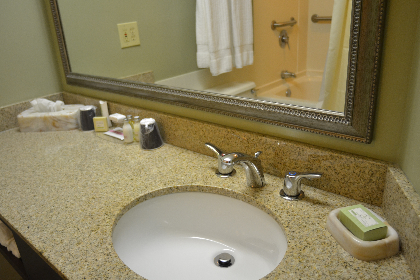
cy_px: 140
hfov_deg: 61.9
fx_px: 350
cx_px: 210
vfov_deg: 43.6
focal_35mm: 30
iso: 800
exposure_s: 1/60
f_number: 3.5
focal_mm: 20
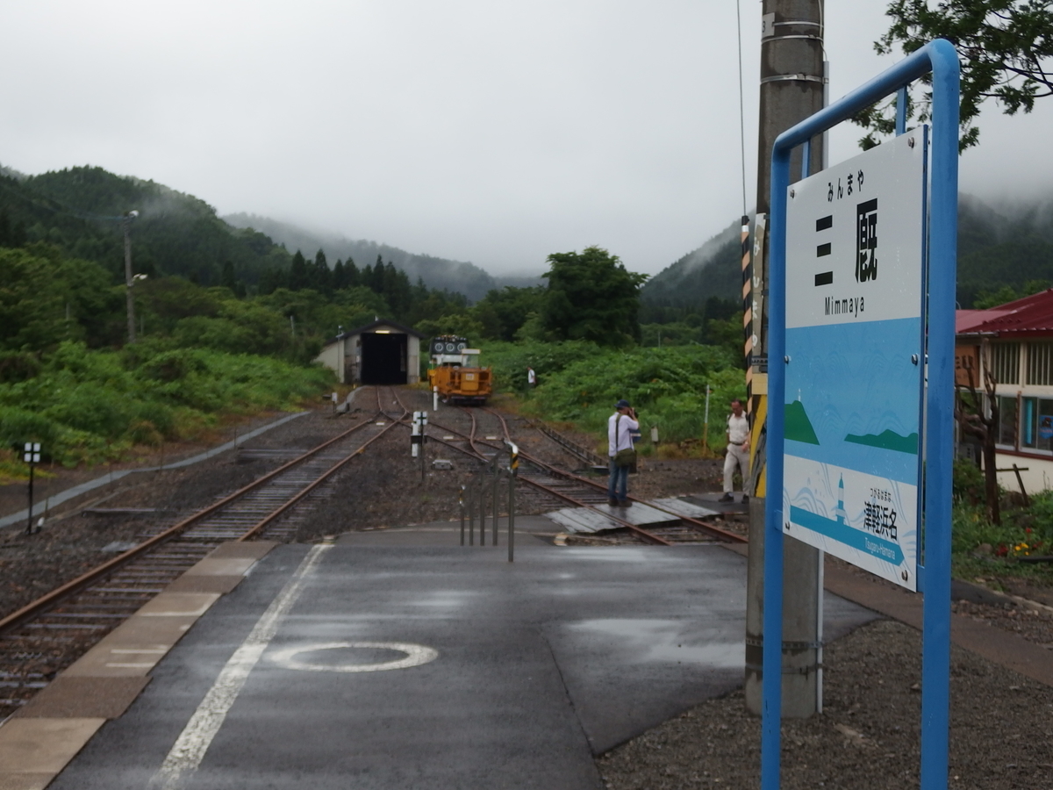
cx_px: 526
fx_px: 1886
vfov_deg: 23.7
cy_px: 395
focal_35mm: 62
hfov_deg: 31.2
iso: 100
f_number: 3.2
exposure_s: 1/400
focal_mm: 11.1
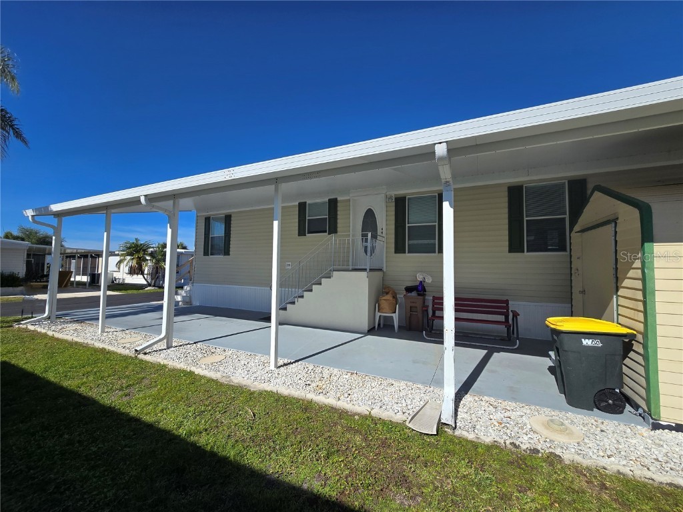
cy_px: 256
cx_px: 342
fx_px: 256
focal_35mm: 13
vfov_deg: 89.9
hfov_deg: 106.2
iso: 50
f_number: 2.2
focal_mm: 2.2
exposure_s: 1/2775
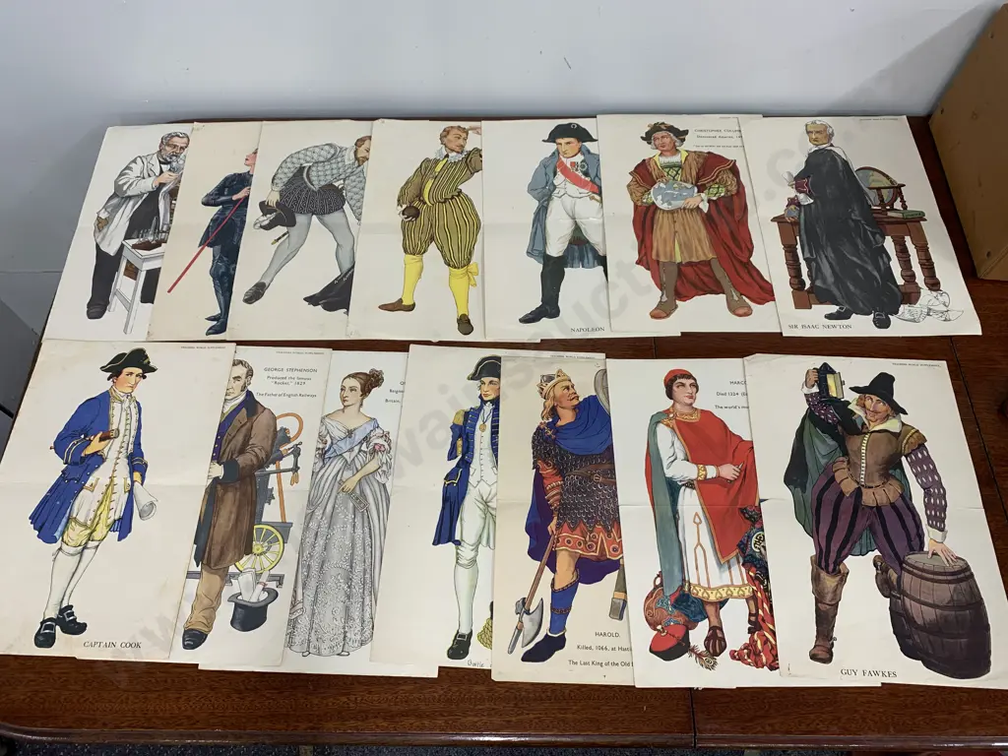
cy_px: 378
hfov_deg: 67.3
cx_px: 504
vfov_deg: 53.1
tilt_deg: -63.5
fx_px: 757
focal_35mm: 26
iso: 50
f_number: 1.8
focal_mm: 4.25
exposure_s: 1/50
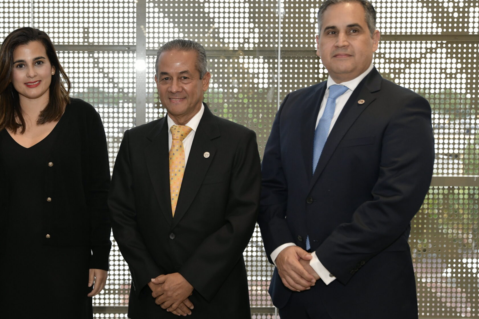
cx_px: 132
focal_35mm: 61
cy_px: 148
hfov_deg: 32.4
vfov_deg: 22.3
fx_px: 812
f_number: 4
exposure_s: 1/125
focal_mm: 40
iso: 1600
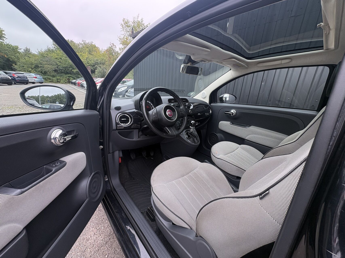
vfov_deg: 85.7
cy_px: 129
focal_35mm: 14
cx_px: 172
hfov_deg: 102.1
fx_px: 140
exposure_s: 1/99
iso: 64
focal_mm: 2.22
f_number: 2.2
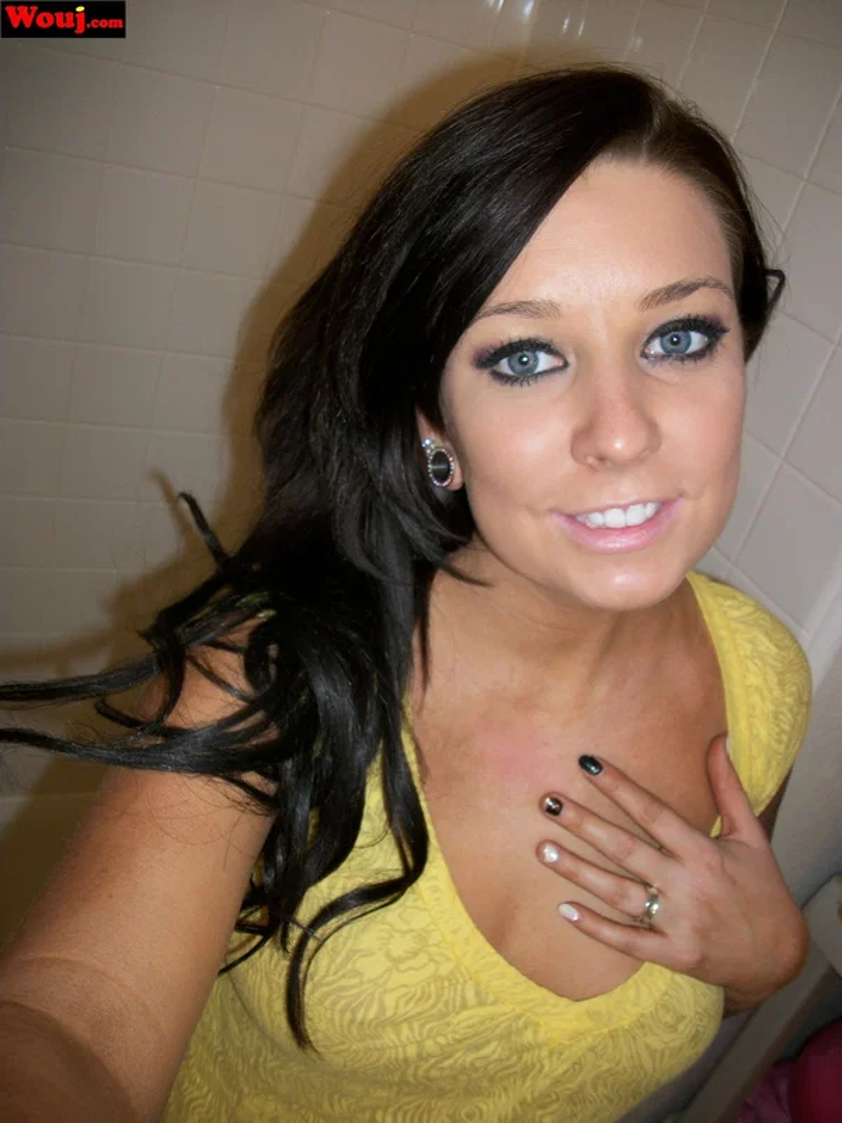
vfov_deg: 56.8
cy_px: 562
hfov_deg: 44.2
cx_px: 421
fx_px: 1038
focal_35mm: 32
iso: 80
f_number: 2.9
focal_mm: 5.7
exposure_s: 1/30
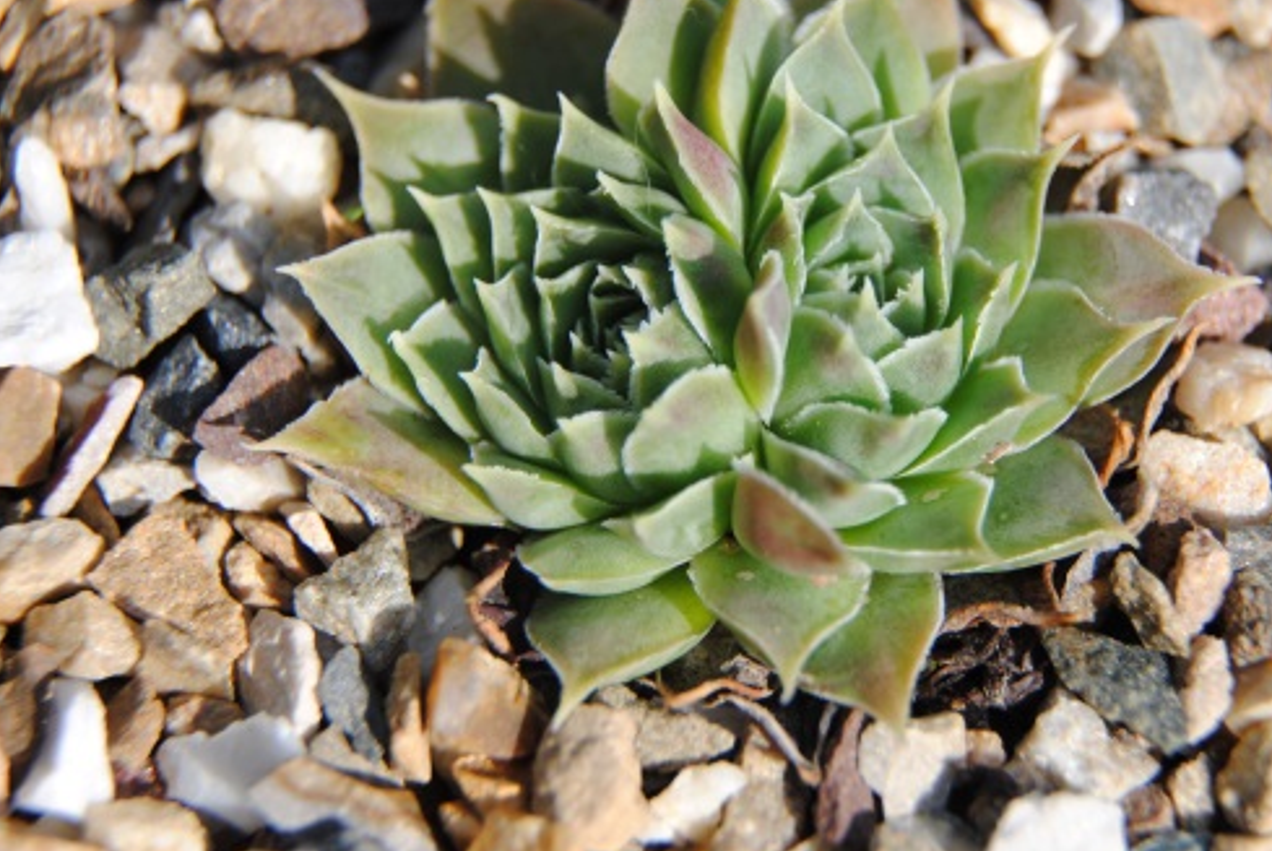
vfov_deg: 12.1
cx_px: 737
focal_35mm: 113
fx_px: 3996
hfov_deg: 18.1
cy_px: 350
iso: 100
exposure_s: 1/250
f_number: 5
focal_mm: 58
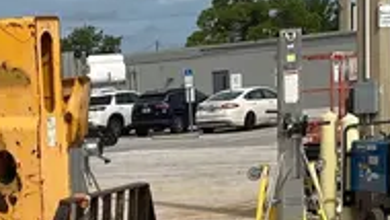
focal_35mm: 118
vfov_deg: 9.7
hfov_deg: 17.3
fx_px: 1221
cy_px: 402
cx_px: -86
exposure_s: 1/3745
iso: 25
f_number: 1.8
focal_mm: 3.99
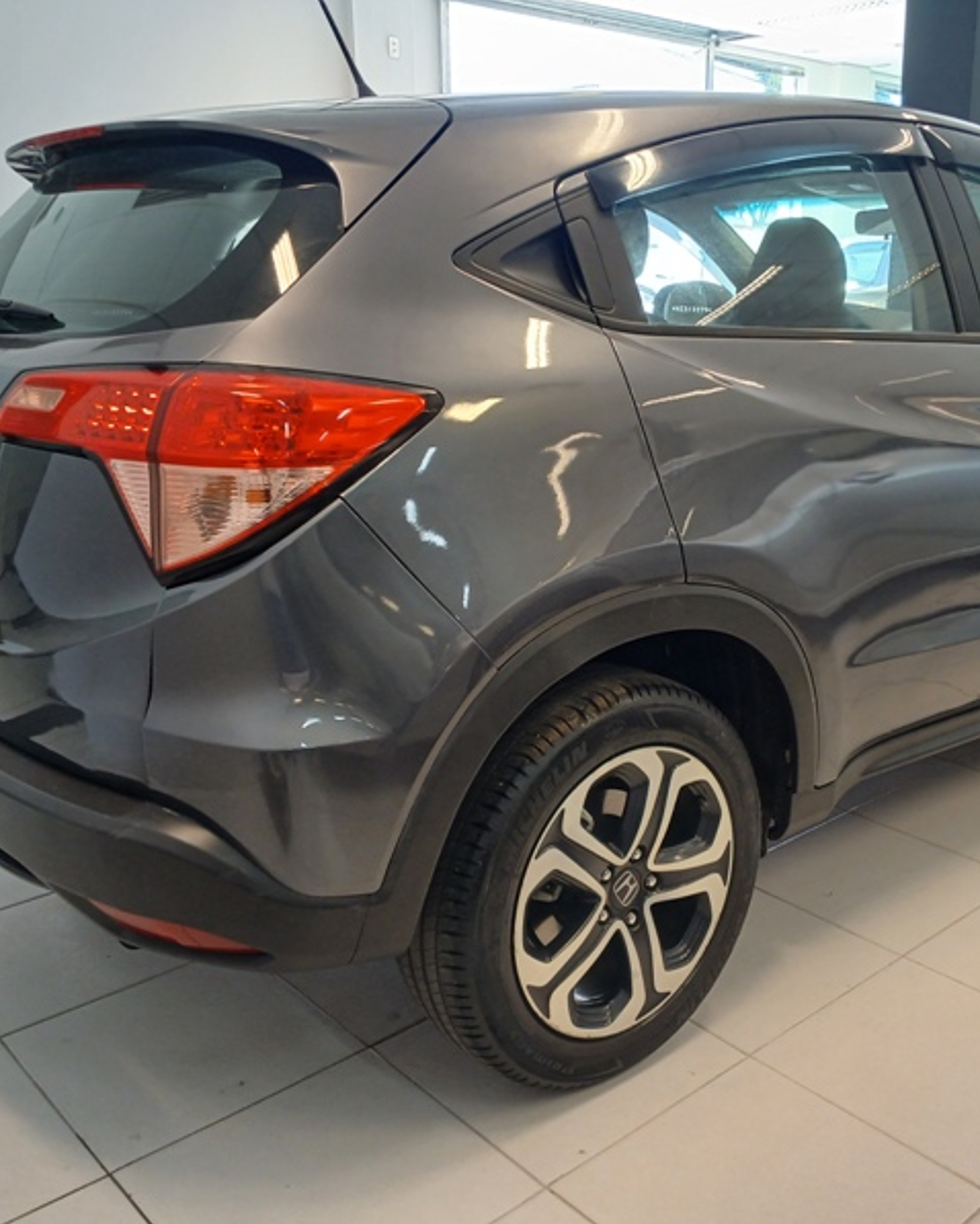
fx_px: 1232
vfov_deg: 52.8
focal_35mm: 34
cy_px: 611
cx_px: 582
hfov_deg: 43.2
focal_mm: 3.98
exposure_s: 1/60
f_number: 1.8
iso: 200
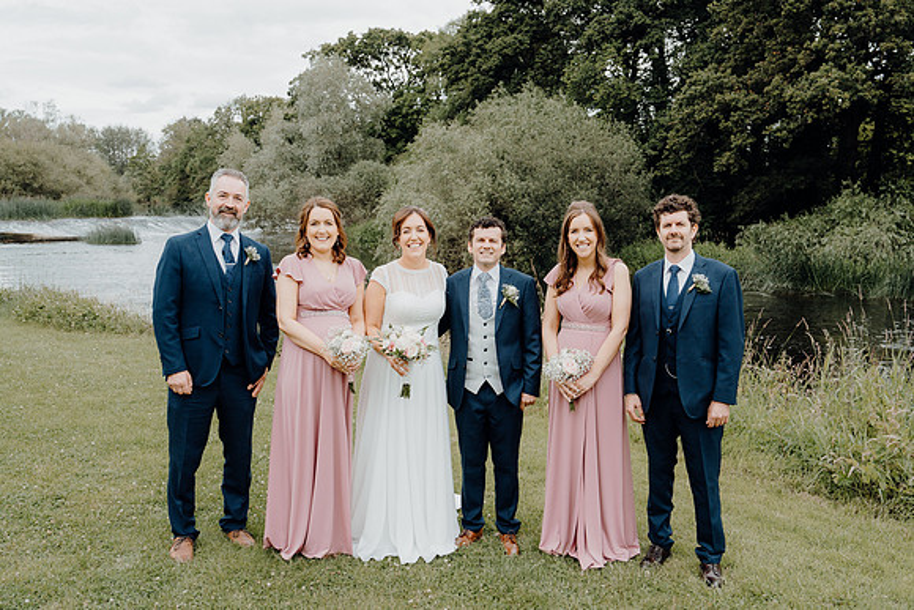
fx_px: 889
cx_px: 457
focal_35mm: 35
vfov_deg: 37.9
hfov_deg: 54.4
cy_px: 305
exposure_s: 1/200
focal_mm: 35
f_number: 5
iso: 125
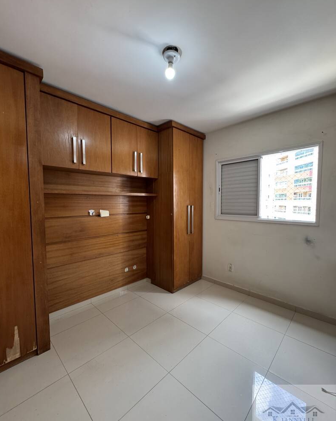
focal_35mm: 15
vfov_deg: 96.8
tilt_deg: -3.3
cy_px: 214
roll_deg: +0.6
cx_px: 169
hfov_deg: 84.0
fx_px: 186
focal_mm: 2.22
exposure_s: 1/120
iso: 250
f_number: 2.2
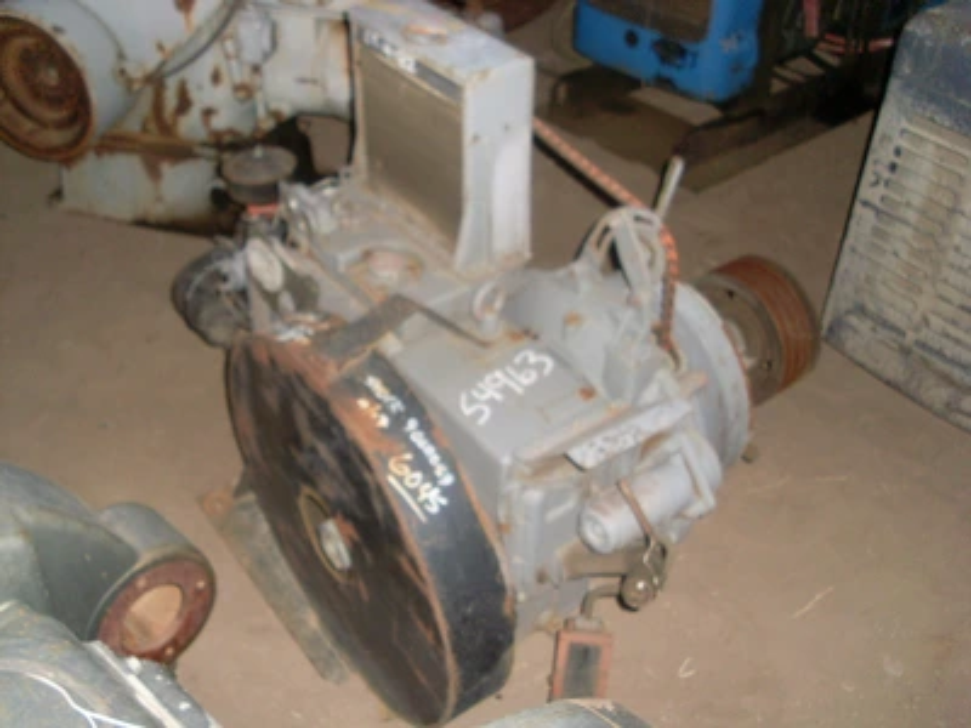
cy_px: 364
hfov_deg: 49.0
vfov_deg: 37.7
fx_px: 1066
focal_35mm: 38
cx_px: 486
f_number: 3
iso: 120
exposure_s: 1/45
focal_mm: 6.3
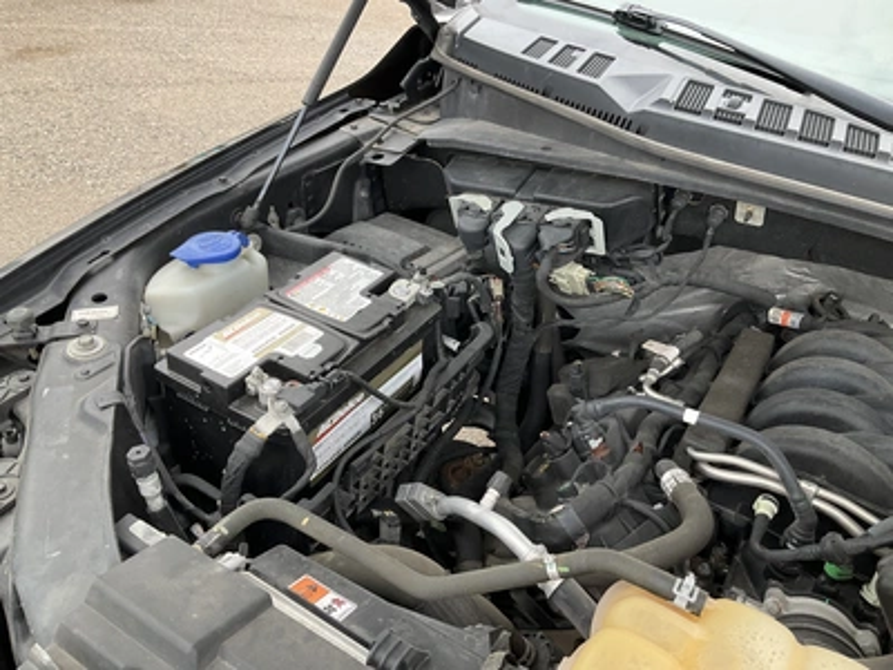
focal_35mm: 29
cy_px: 335
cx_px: 446
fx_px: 748
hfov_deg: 61.7
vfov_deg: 48.2
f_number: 1.8
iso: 25
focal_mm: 3
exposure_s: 1/173
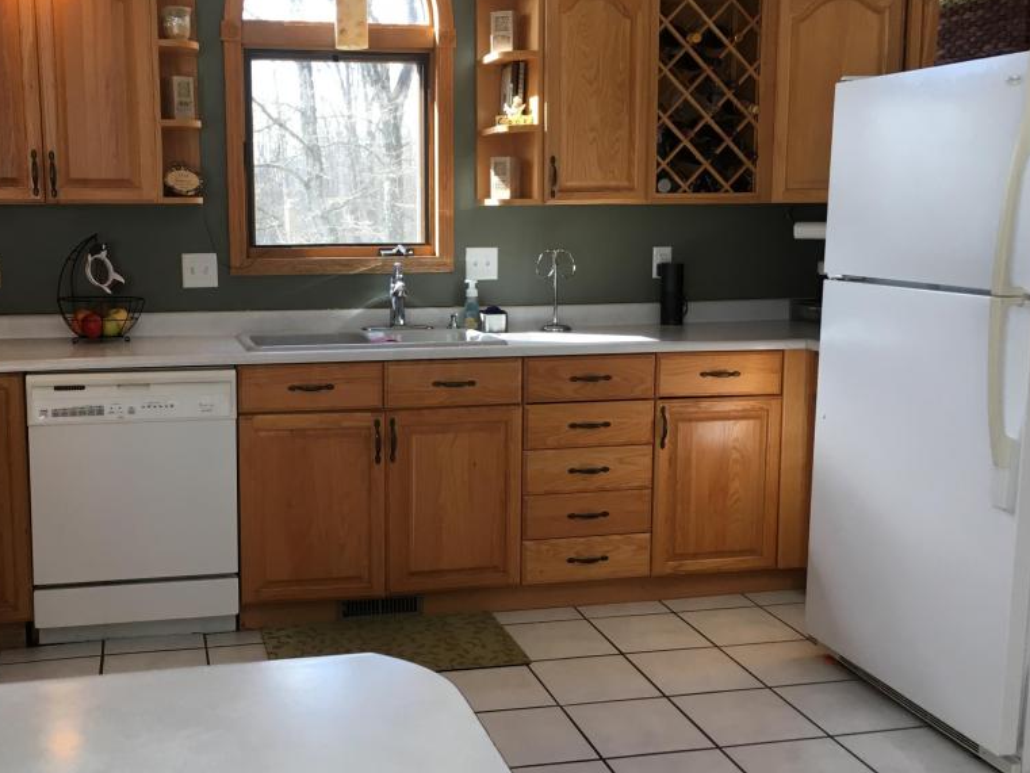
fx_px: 1161
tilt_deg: -7.2
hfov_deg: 47.5
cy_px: 361
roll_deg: +0.5
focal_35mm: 39
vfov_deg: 36.8
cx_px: 393
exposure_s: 1/40
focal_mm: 4.15
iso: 25
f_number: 2.2
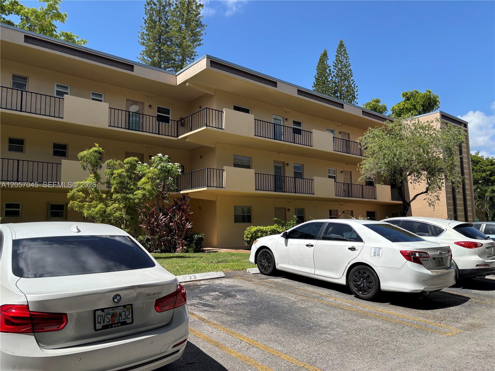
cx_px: 248
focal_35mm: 26
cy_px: 186
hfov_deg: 67.3
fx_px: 372
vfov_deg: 53.1
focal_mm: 5.96
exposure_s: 1/2398
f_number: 1.6
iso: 50
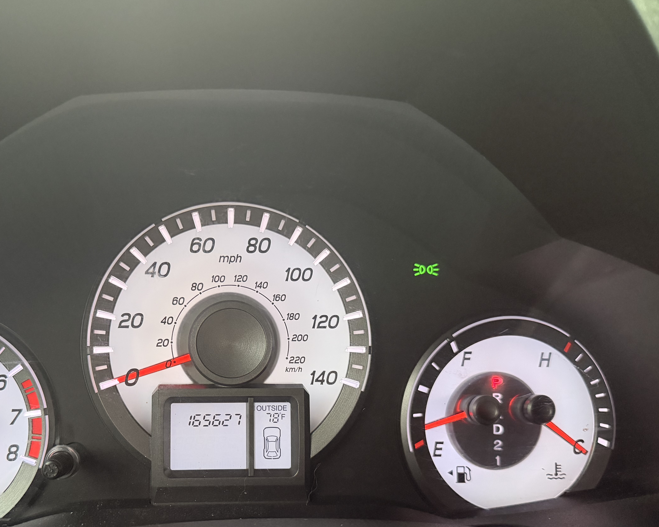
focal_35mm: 32
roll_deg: +1.3
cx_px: 240
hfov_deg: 54.9
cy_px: 333
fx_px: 624
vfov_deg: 45.4
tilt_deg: -20.0
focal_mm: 6.76
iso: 800
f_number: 1.78
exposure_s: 1/53
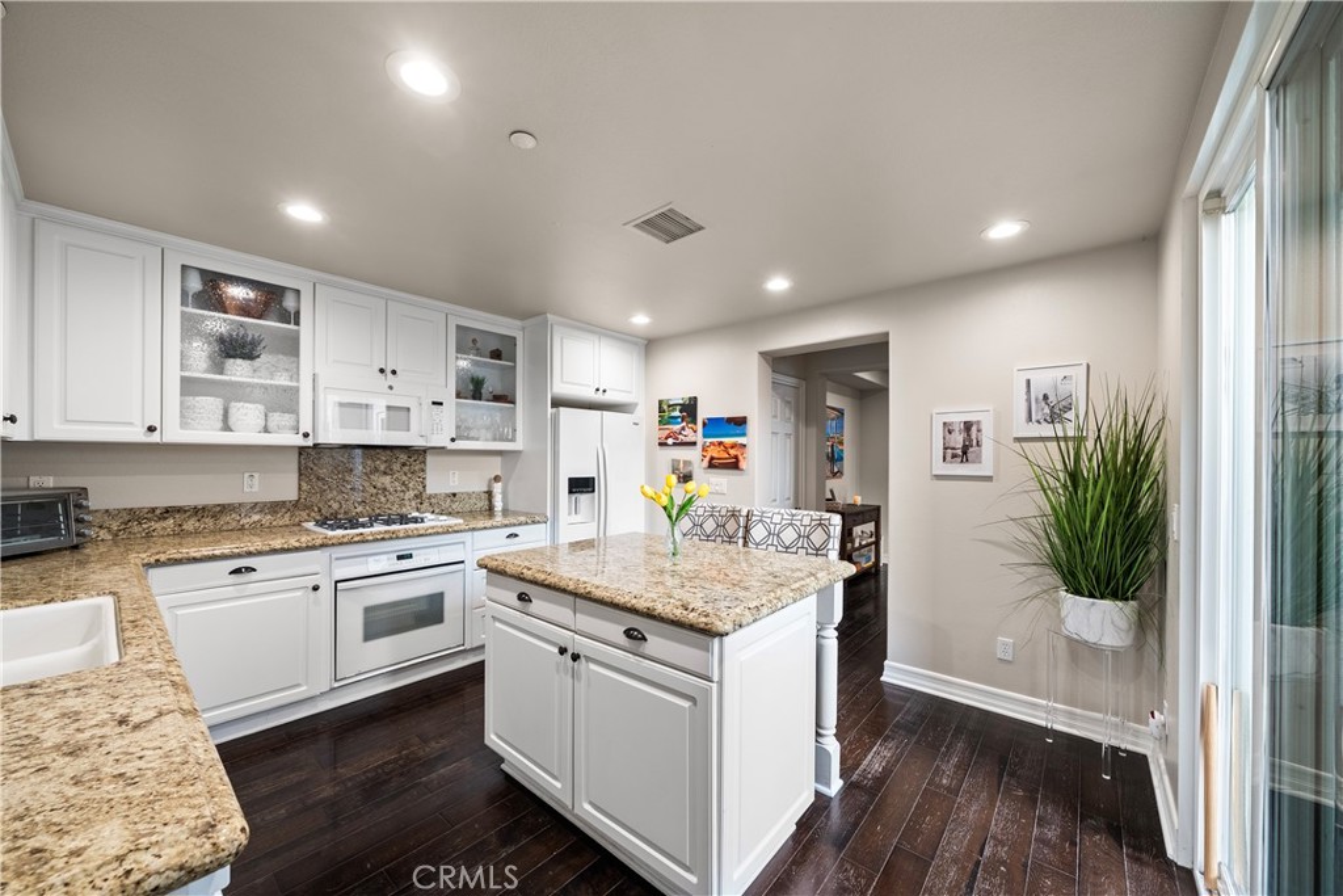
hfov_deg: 108.3
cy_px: 448
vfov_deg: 85.4
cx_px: 672
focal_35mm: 13
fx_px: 485
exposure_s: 1/3
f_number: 8
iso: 320
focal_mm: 13
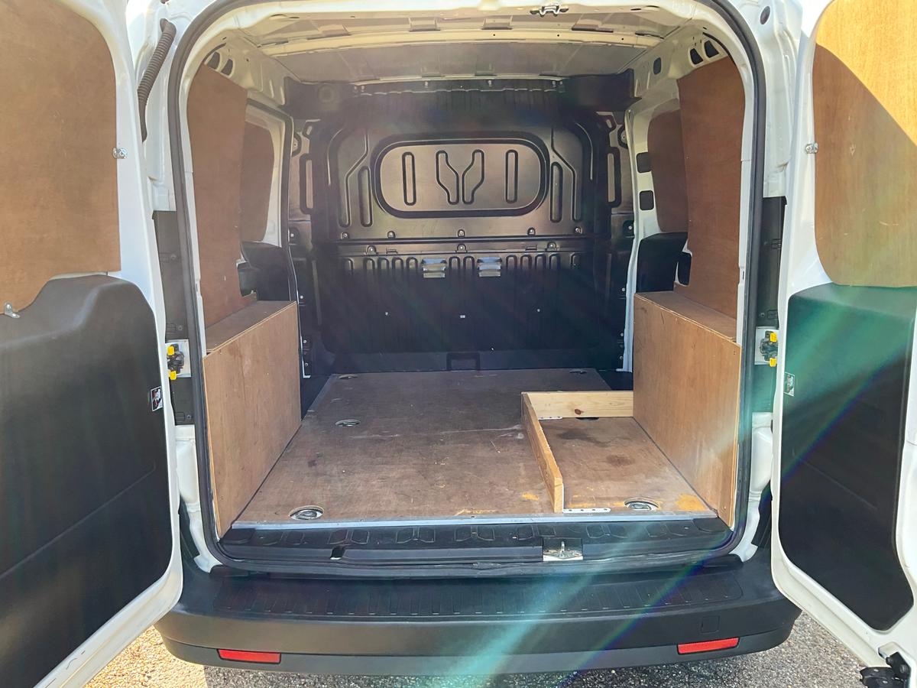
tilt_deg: -16.8
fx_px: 768
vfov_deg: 48.2
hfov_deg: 61.7
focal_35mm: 29
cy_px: 344
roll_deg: -1.4
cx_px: 458
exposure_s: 1/149
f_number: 1.8
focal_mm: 3
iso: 25
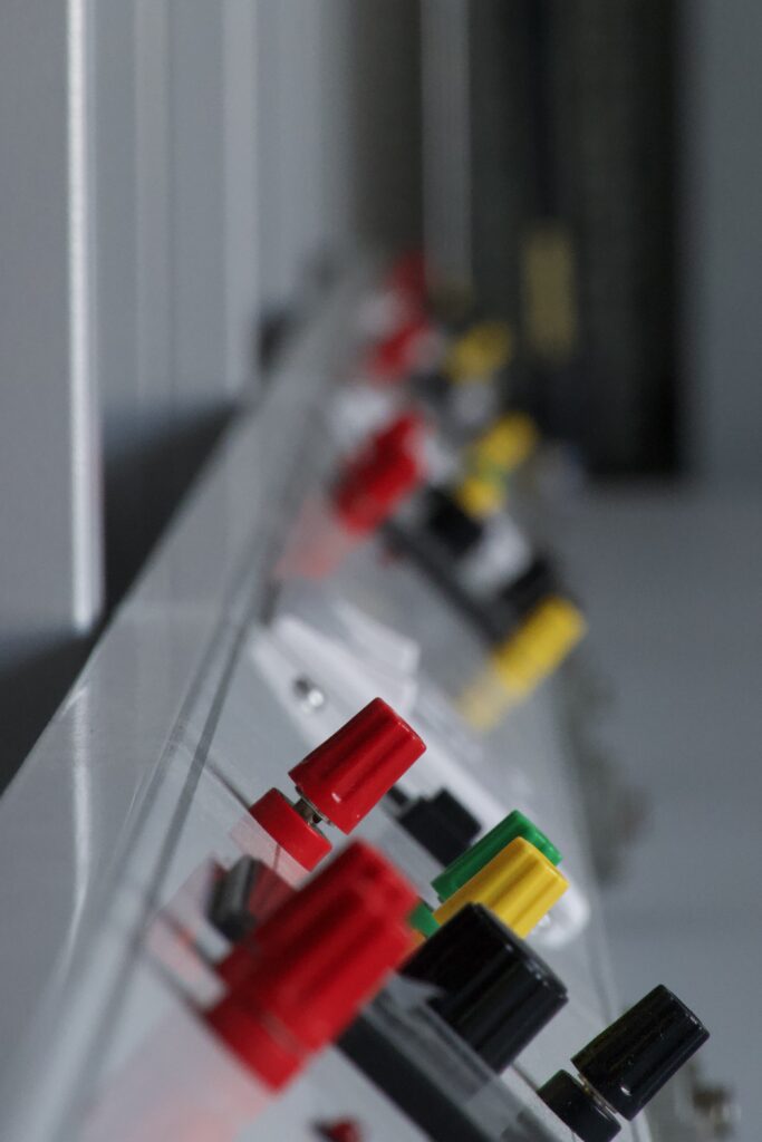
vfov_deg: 10.3
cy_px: 571
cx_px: 381
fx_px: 6347
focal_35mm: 200
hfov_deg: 6.9
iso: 1600
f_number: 7.1
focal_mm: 72
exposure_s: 1/100
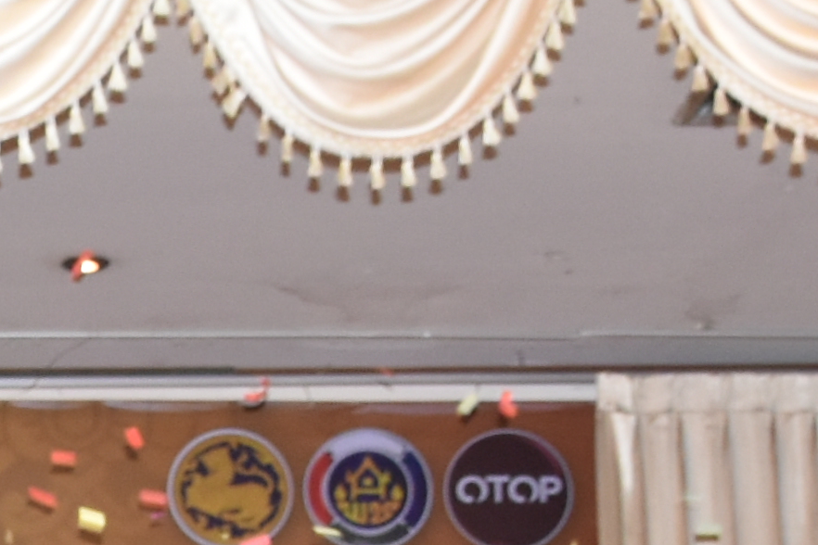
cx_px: -395
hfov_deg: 9.8
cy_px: 1113
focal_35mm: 204
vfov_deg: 6.5
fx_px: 4635
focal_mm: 20
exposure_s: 1/60
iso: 800
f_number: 4
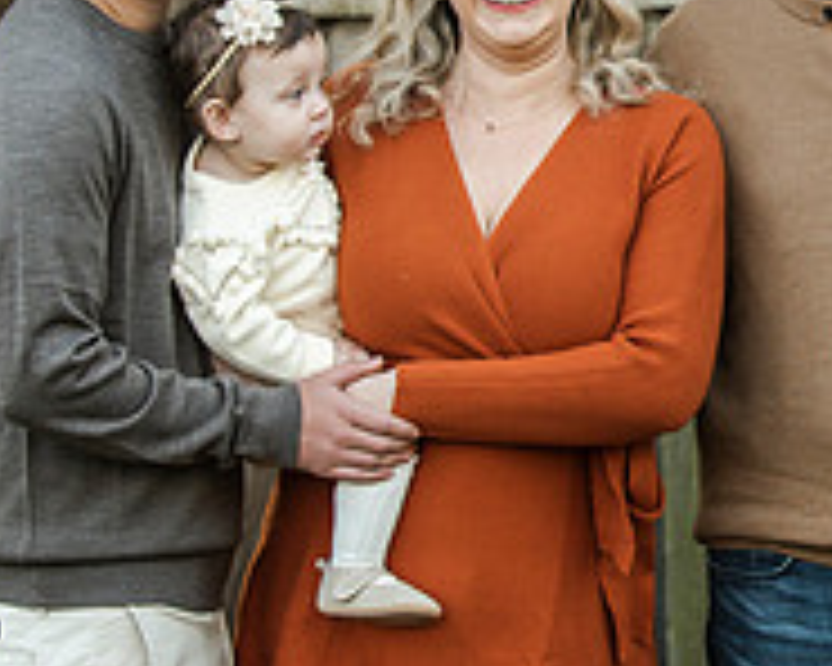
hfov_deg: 8.5
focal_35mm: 225
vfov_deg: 6.9
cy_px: 141
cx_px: 915
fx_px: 5540
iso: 800
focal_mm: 70
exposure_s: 1/1000
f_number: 2.8
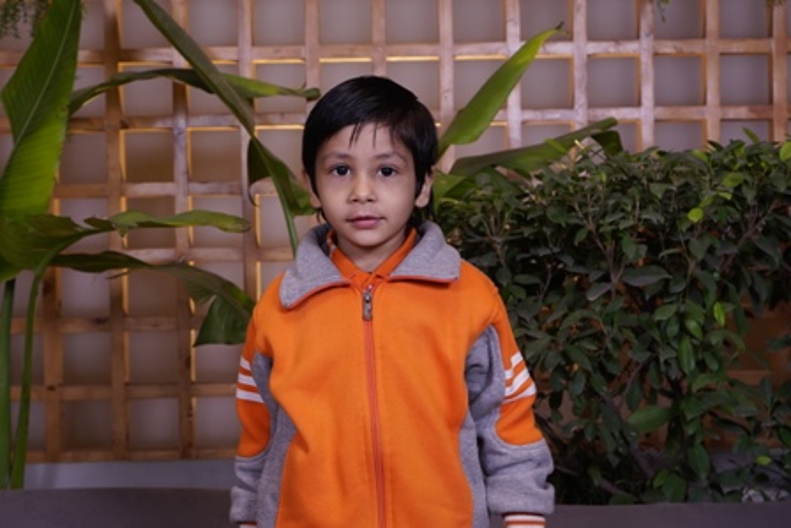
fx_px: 1275
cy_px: 264
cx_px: 396
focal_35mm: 58
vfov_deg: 23.4
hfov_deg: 34.5
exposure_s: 1/125
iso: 400
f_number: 4.5
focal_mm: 39
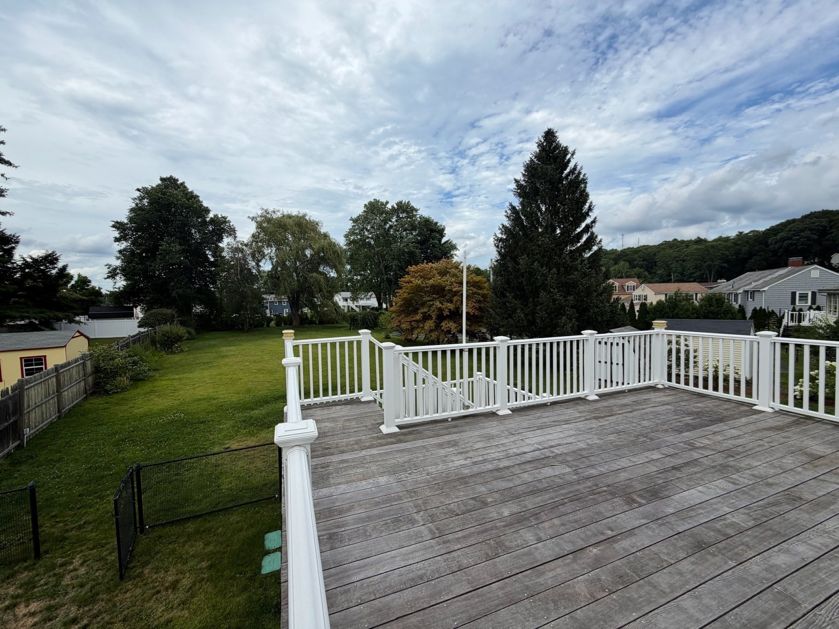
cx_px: 420
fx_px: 339
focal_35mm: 14
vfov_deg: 85.7
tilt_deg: -3.1
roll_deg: +1.5
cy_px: 314
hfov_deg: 102.1
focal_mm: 2.22
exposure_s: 1/830
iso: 20
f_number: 2.2
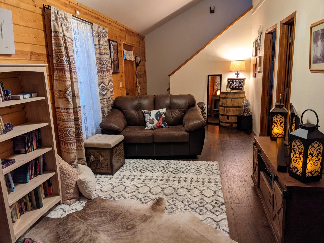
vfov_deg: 51.4
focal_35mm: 27
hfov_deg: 65.3
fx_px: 253
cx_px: 162
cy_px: 122
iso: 185
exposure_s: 1/24
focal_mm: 4.38
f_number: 1.73
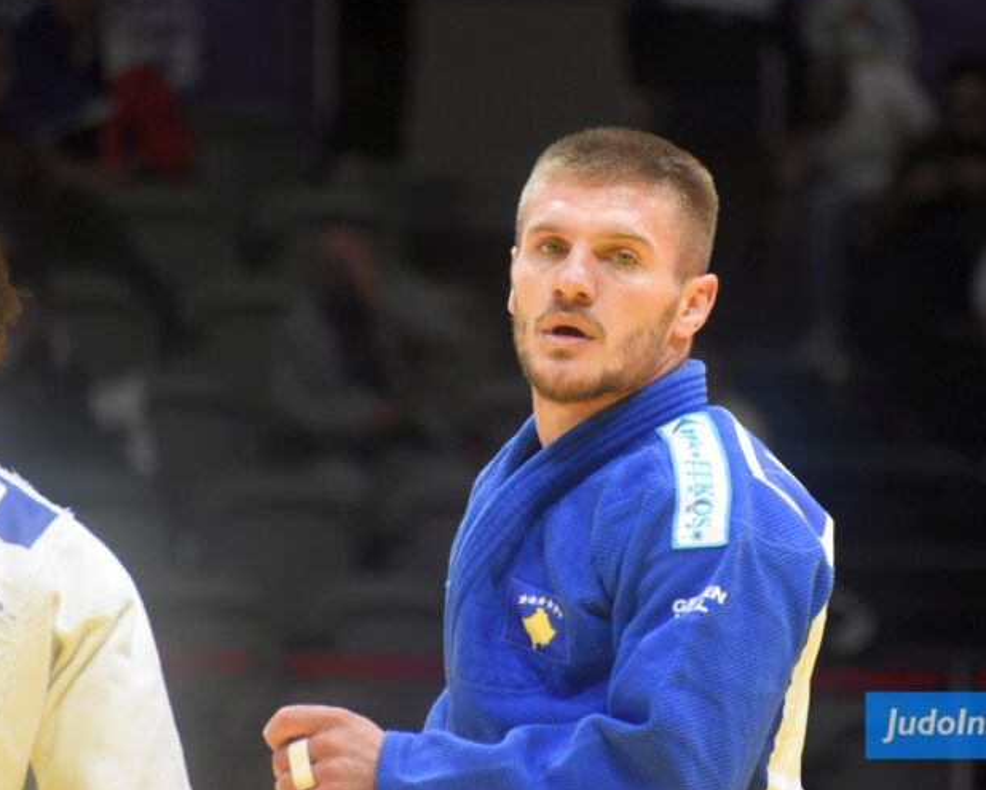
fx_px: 12758
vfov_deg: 3.5
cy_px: 386
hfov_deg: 4.4
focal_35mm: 437
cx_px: 552
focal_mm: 250
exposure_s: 1/400
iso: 1600
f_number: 6
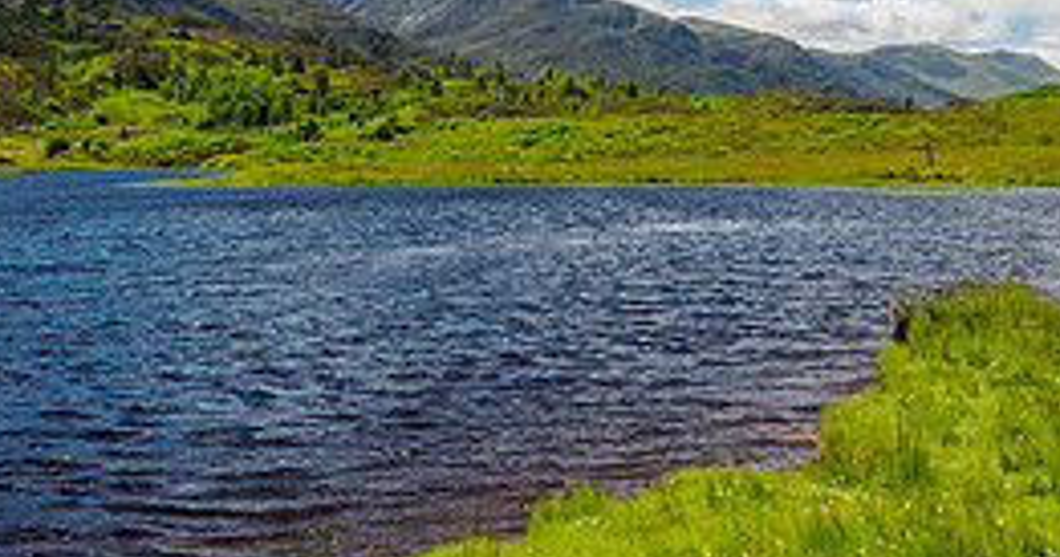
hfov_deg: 35.9
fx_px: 1632
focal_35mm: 59
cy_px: -127
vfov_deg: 18.3
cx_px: 634
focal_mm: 12
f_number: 7.1
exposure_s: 1/160
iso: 200
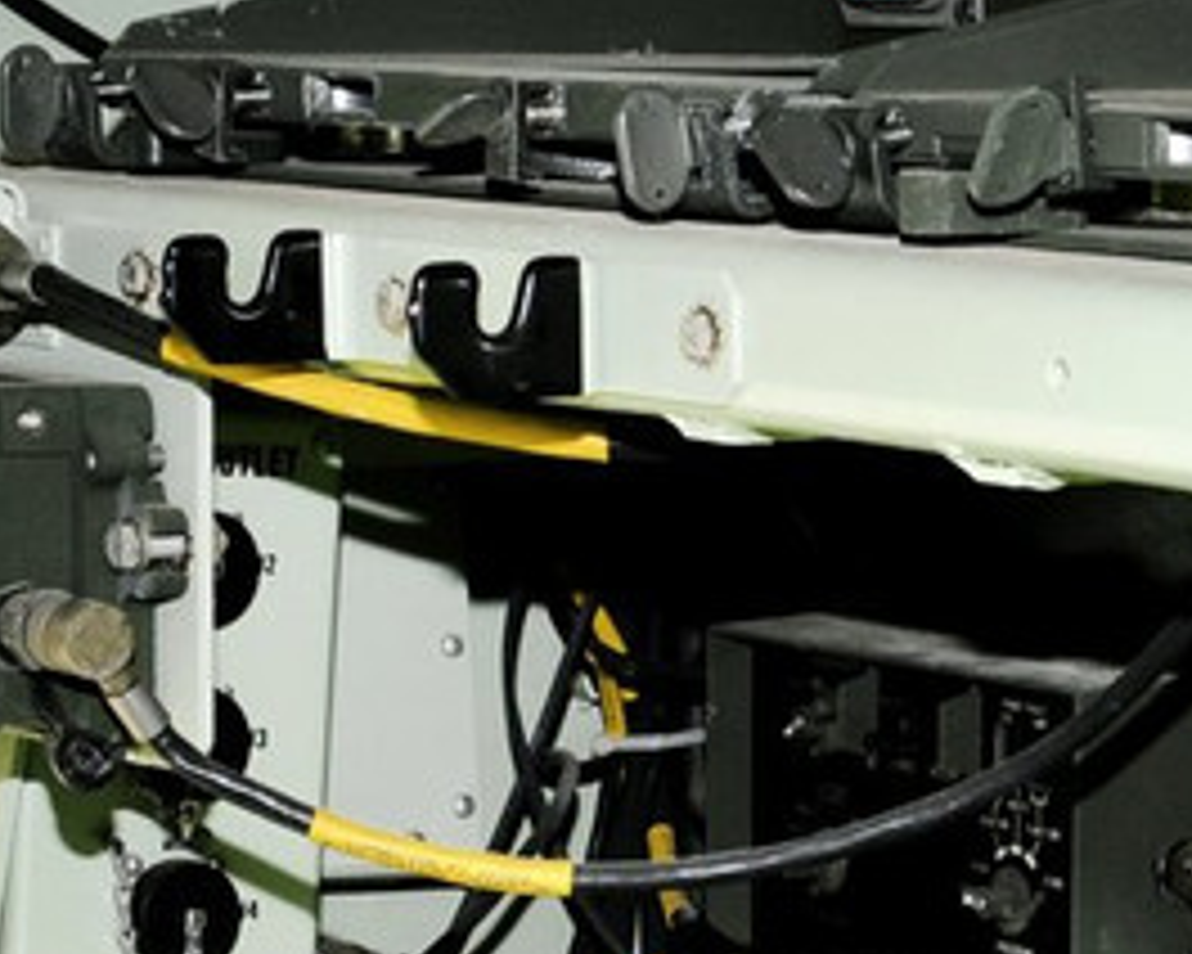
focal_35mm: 179
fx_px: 6315
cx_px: 1152
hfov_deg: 10.7
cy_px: 1310
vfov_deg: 8.5
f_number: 5.6
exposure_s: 1/1.5
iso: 400
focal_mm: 28
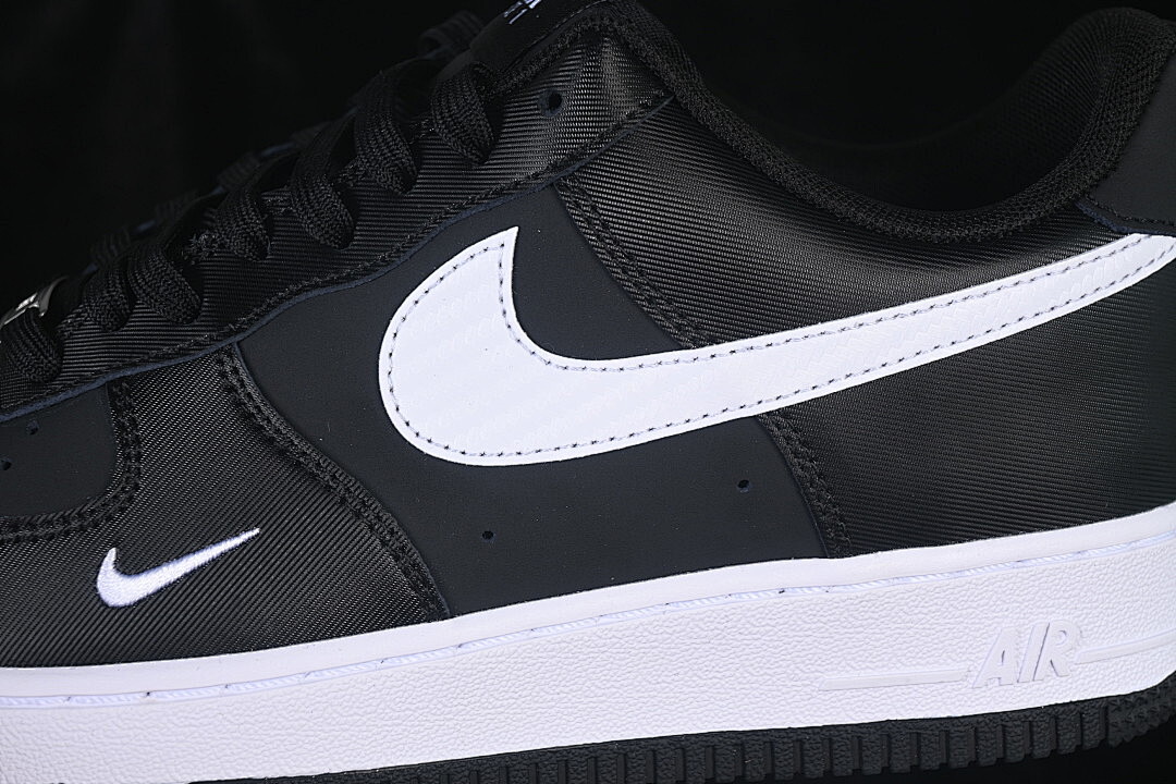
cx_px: 588
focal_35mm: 75
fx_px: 2450
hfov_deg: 27.0
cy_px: 392
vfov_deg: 18.2
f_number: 6.3
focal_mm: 50
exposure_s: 1/50
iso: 160
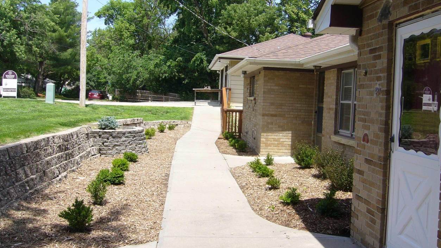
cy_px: 119
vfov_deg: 30.4
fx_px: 456
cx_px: 225
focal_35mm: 39
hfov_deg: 51.6
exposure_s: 1/200
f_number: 5.6
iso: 80
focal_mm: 5.8
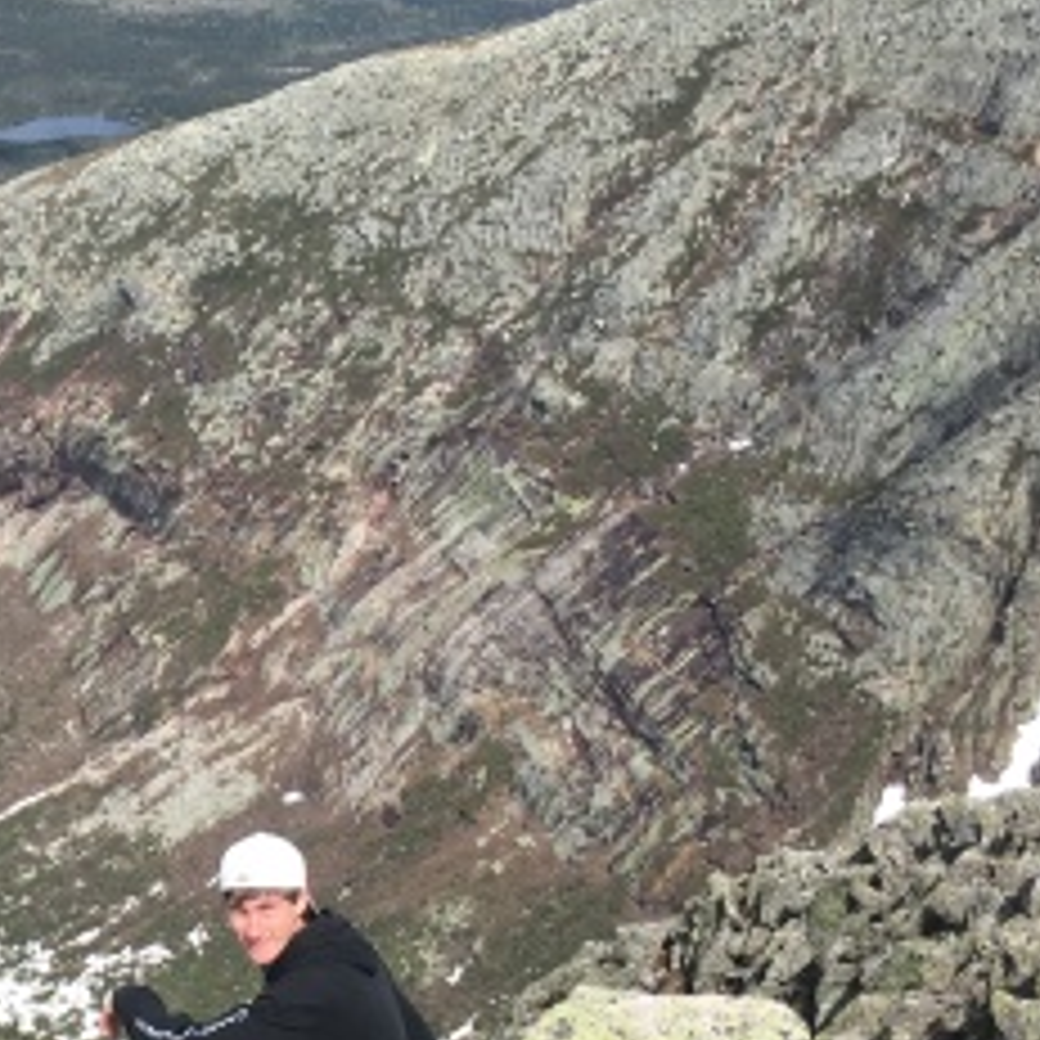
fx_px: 2413
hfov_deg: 22.9
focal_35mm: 71
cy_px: 567
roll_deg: +1.9
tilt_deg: -26.4
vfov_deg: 24.3
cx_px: -99
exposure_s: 1/1399
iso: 25
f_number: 2.2
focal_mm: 4.15
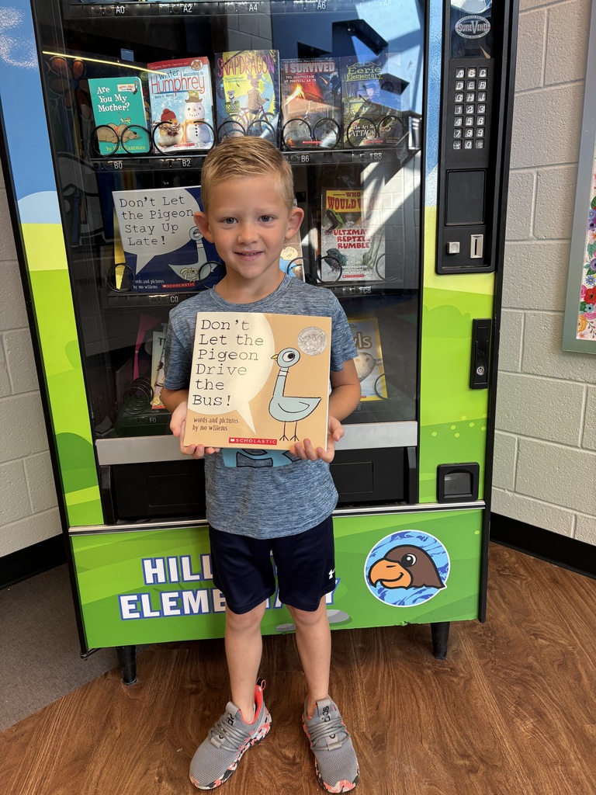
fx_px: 597
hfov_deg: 53.1
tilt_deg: -16.5
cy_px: 398
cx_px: 298
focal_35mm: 26
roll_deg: +1.6
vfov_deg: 67.3
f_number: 1.6
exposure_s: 1/120
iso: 100
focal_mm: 5.96
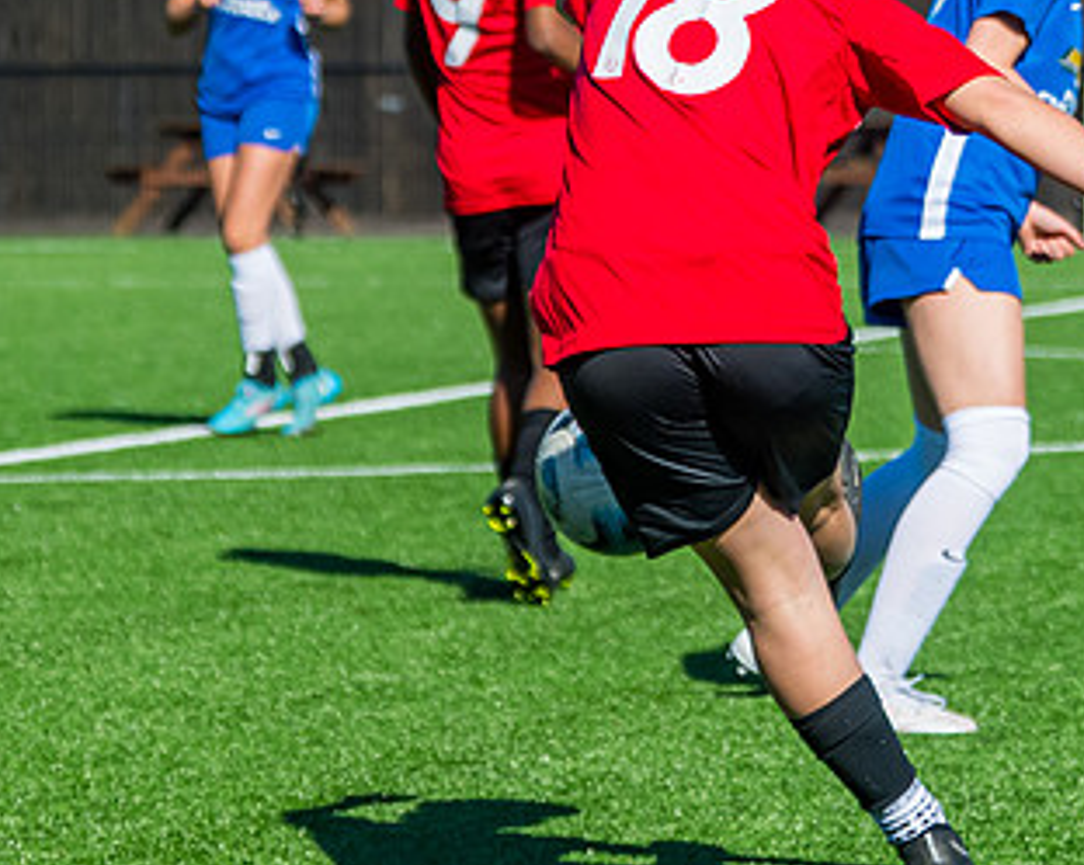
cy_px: 546
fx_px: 10257
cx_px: 414
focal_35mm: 320
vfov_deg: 4.8
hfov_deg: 6.0
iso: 400
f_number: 5
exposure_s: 1/3200
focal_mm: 102
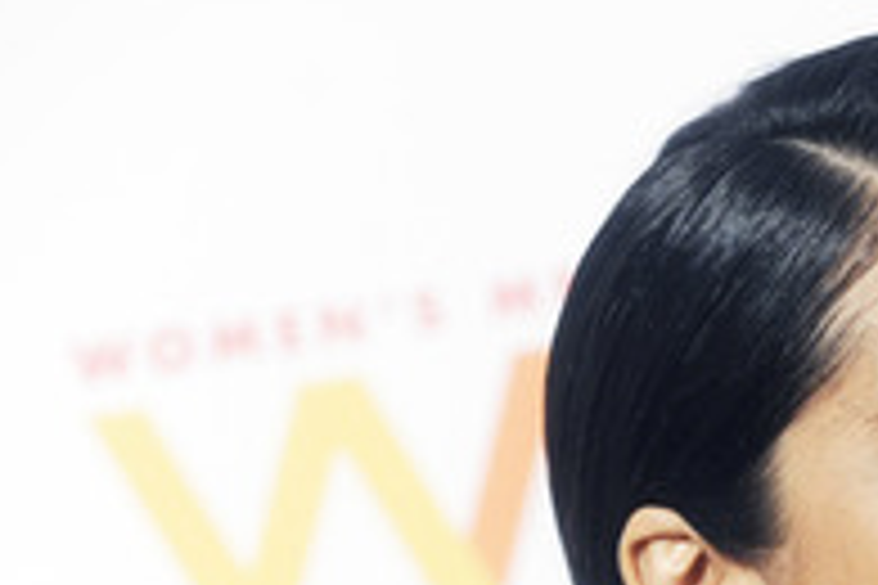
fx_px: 5902
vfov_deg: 5.7
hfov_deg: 8.5
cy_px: 644
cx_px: 923
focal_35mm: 242
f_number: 3.5
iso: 1600
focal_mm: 105
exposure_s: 1/640
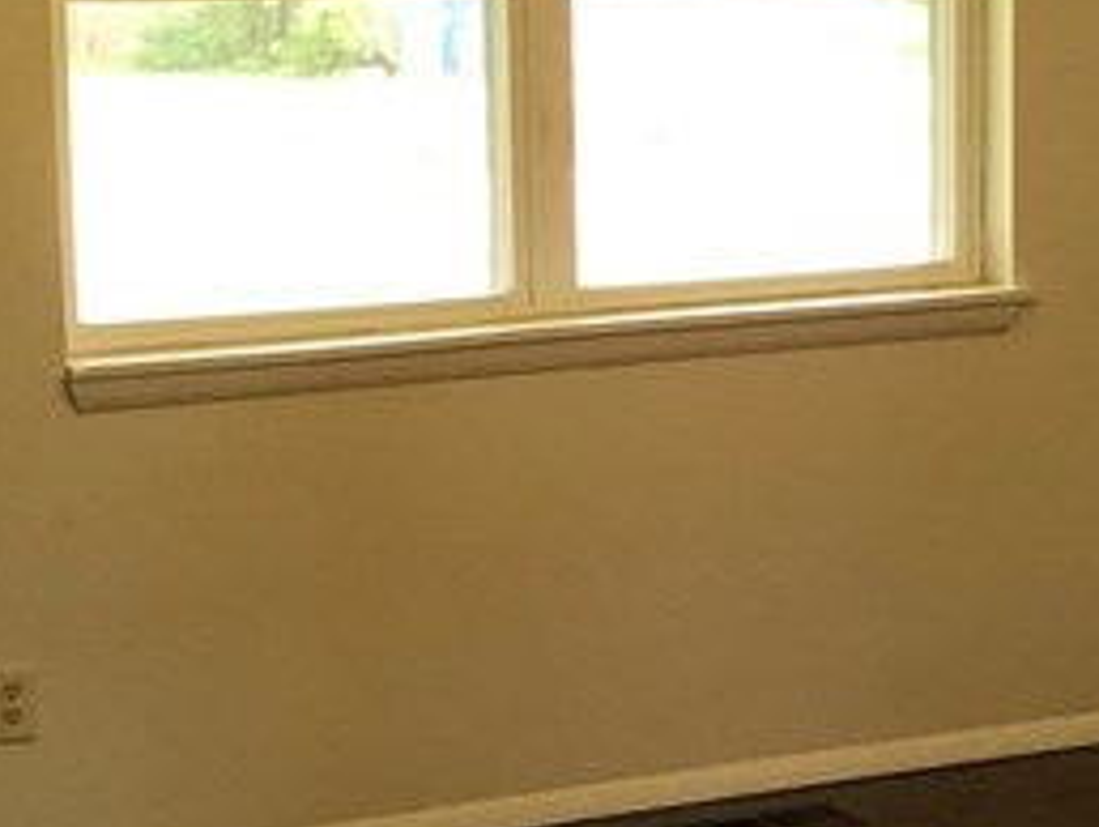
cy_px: 486
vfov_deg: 13.4
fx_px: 3527
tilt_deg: -8.9
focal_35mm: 111
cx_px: 656
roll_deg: +1.5
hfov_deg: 17.7
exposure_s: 1/30
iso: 25
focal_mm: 3.99
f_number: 1.8
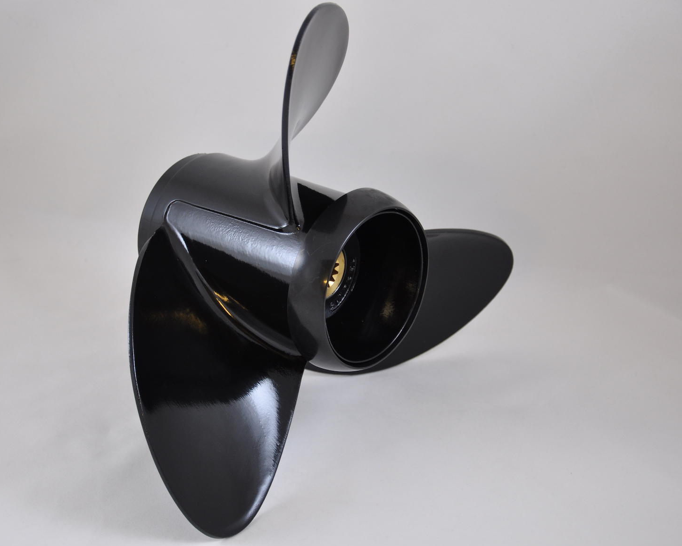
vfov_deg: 17.3
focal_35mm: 89
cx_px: 297
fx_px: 1797
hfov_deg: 21.5
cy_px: 272
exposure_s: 1/30
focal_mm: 52
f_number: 5.6
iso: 400
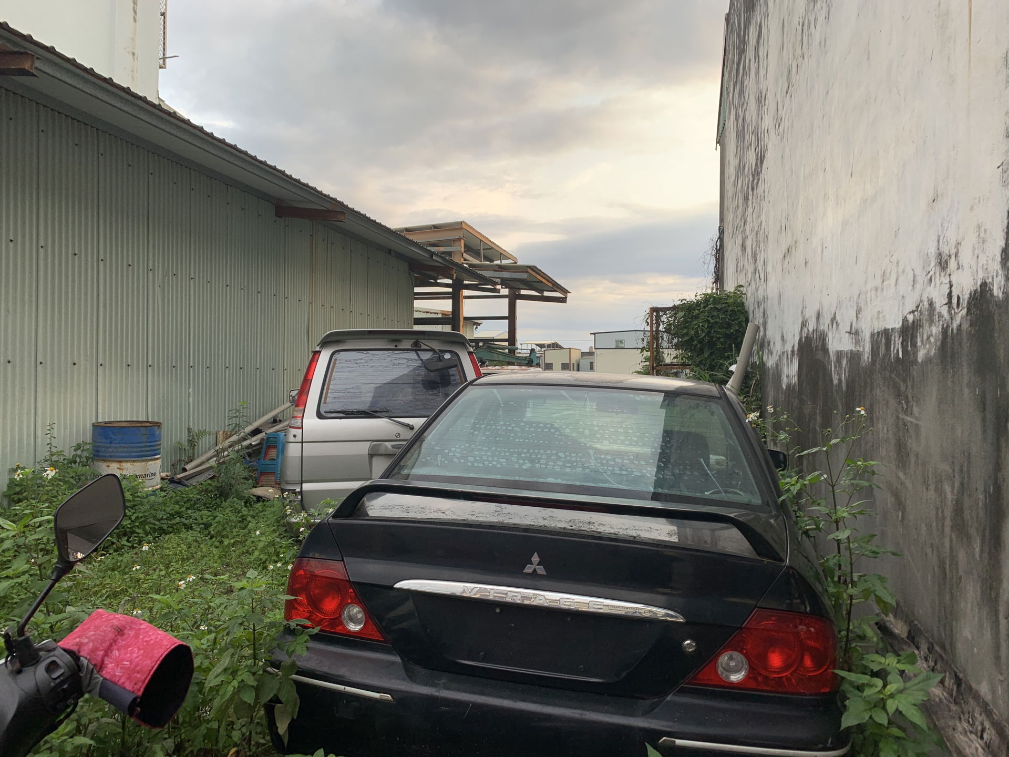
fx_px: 758
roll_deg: -0.1
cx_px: 504
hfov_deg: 67.3
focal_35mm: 26
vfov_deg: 53.1
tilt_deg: -0.3
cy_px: 378
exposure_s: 1/350
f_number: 1.8
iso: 25
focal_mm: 4.25
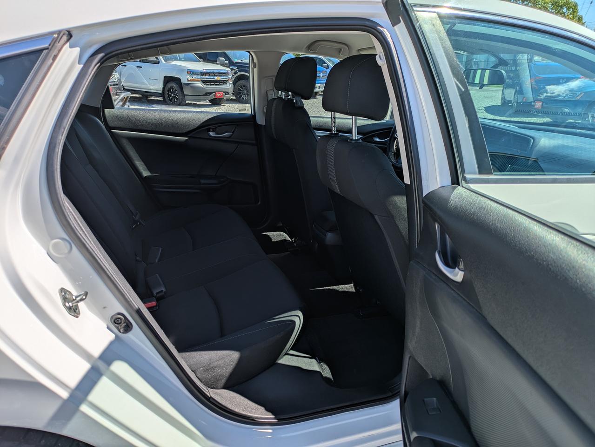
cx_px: 298
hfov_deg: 69.4
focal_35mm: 25
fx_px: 430
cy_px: 224
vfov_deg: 54.9
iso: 29
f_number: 1.89
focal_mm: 5.43
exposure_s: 1/1776
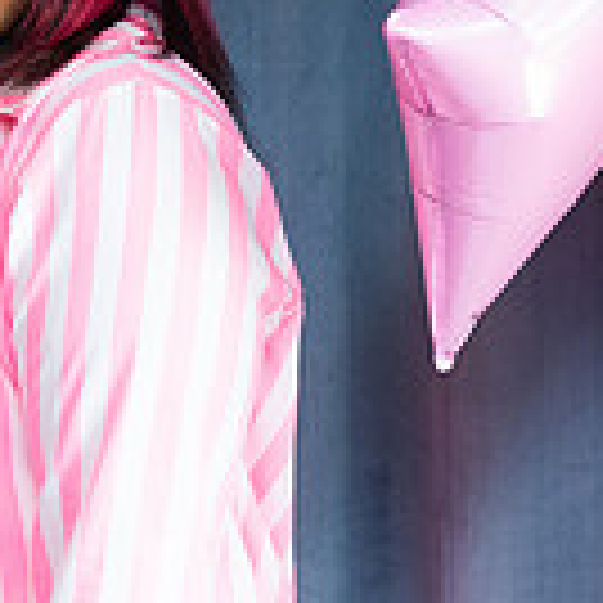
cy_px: 27
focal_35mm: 174
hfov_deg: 9.9
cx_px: -75
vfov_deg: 10.0
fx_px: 3429
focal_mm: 37
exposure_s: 1/200
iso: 1600
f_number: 4.5
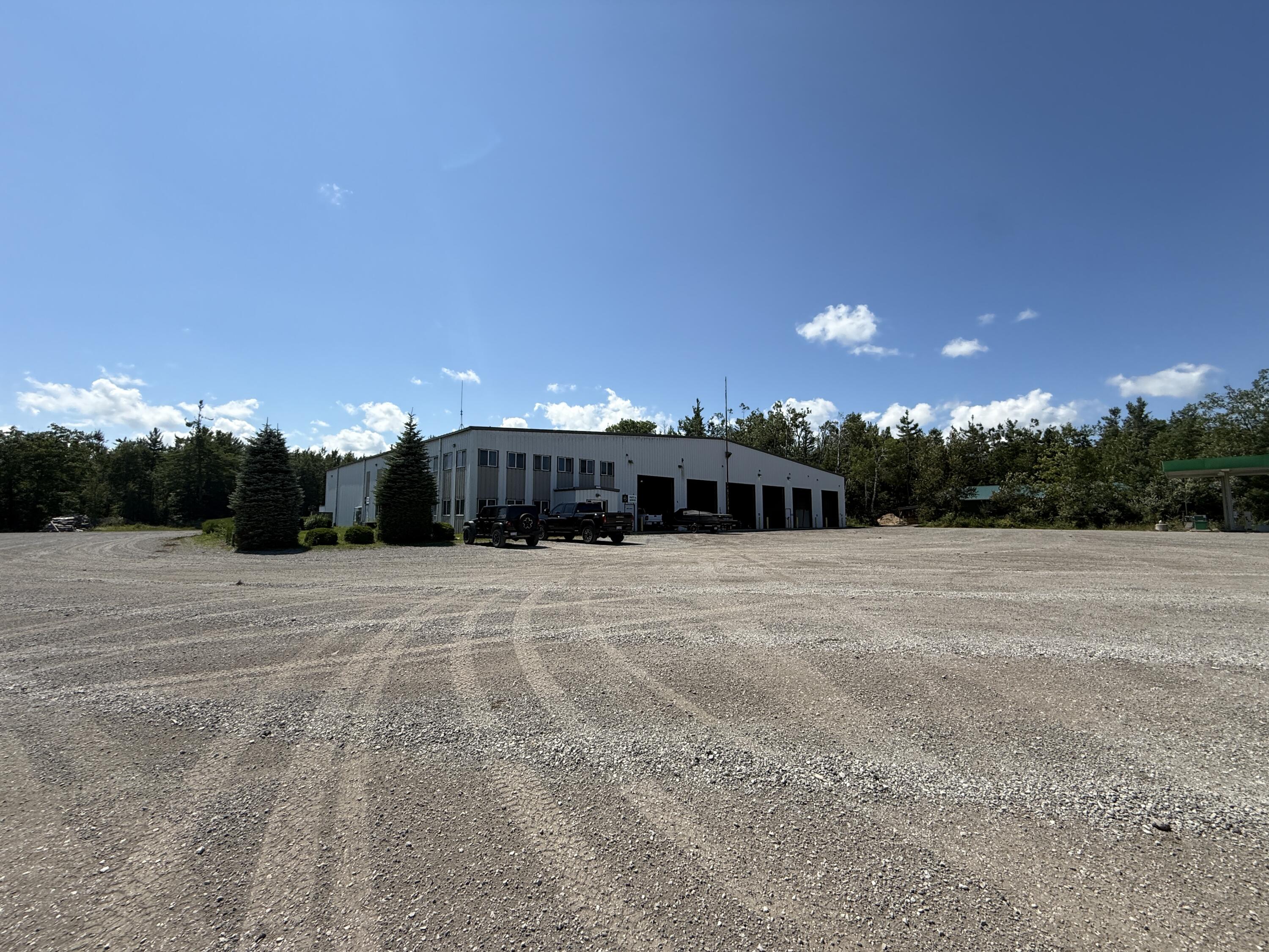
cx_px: 634
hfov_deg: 102.1
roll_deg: -0.7
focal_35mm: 14
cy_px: 476
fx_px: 513
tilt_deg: +6.2
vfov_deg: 85.7
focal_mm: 2.22
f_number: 2.2
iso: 50
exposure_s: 1/2976
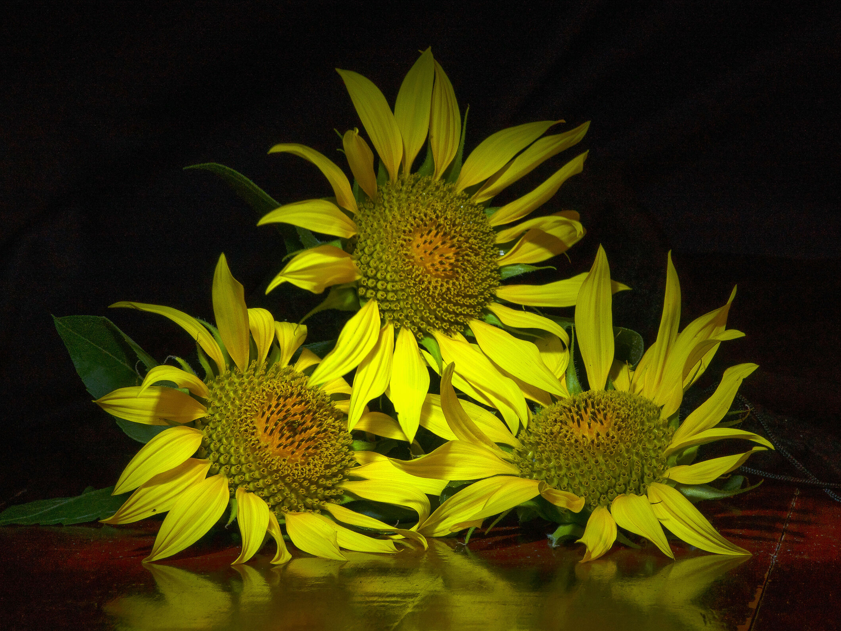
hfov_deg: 12.1
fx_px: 3960
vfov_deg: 9.1
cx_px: 447
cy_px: 316
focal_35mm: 163
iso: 100
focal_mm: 100
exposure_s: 20
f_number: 18
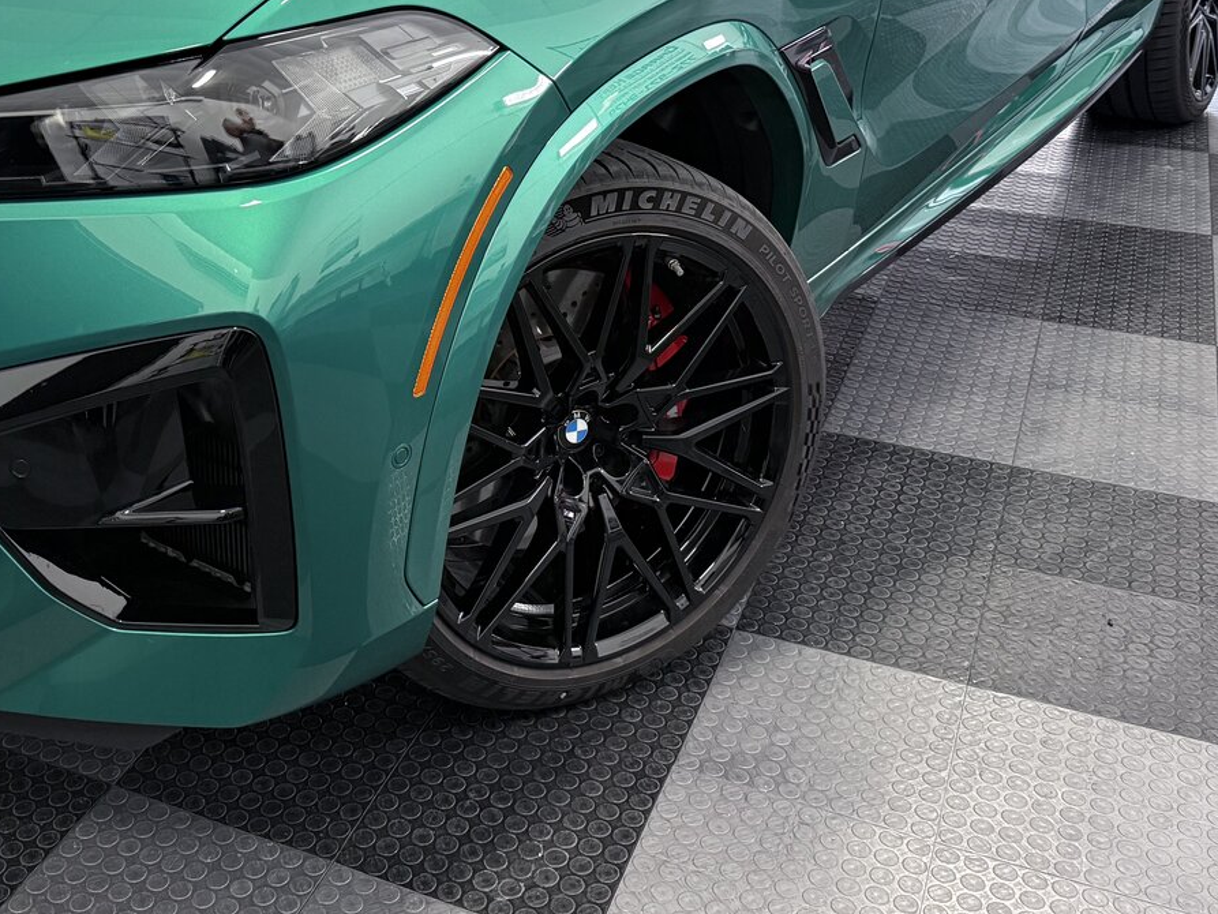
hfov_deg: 43.1
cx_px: 379
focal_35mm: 43
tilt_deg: -16.9
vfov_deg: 32.3
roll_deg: +2.4
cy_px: 128
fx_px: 1513
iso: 400
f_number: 1.78
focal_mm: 6.76
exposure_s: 1/120
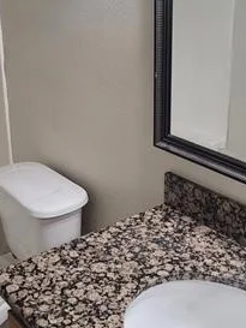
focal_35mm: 55
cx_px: 127
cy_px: 131
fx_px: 521
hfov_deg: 26.6
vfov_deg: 34.8
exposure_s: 1/120
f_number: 1.8
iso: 200
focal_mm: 7
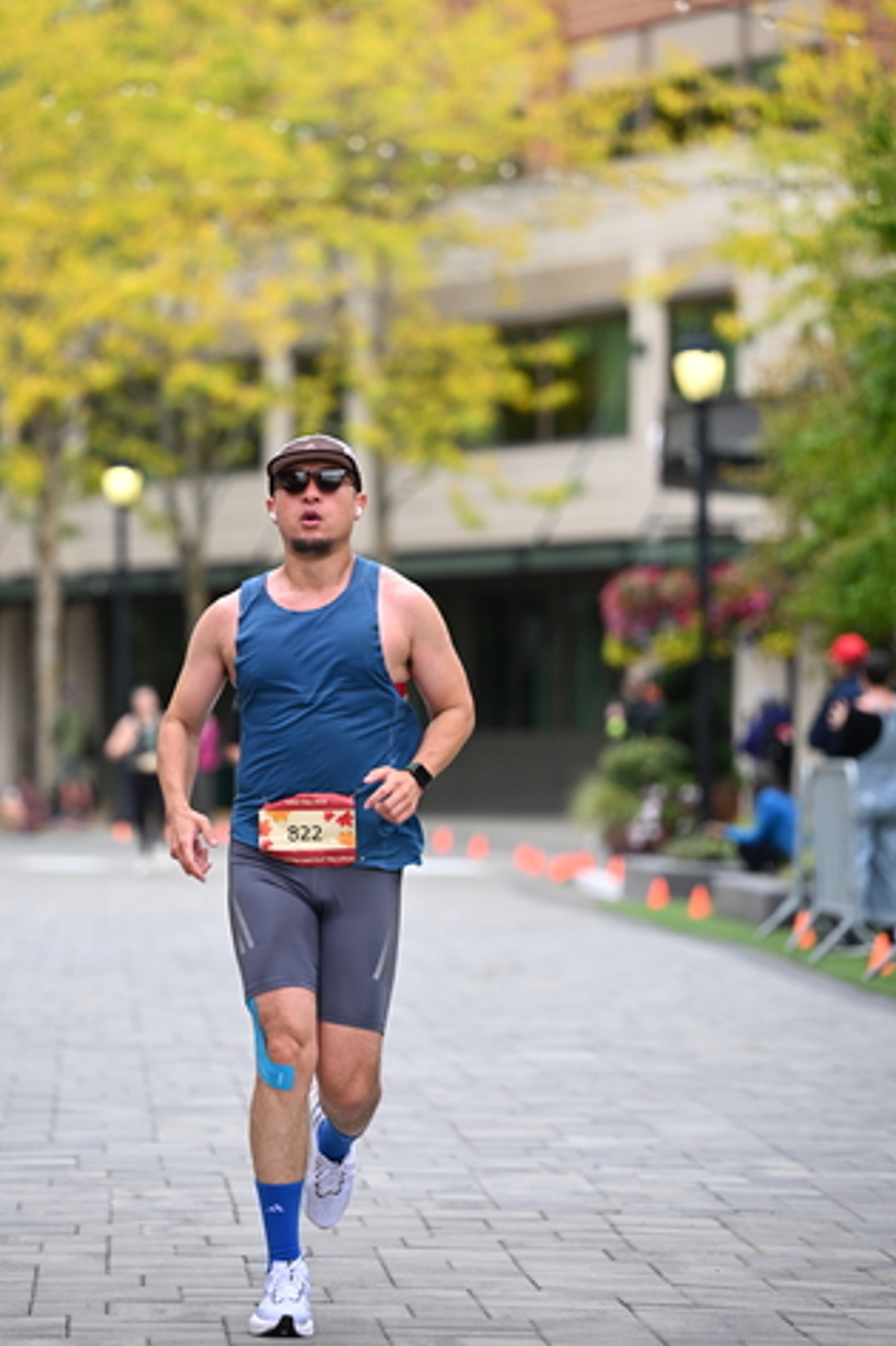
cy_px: 606
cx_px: 377
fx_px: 6089
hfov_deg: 8.4
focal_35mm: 163
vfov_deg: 12.6
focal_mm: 140
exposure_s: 1/2000
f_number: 2.8
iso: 640
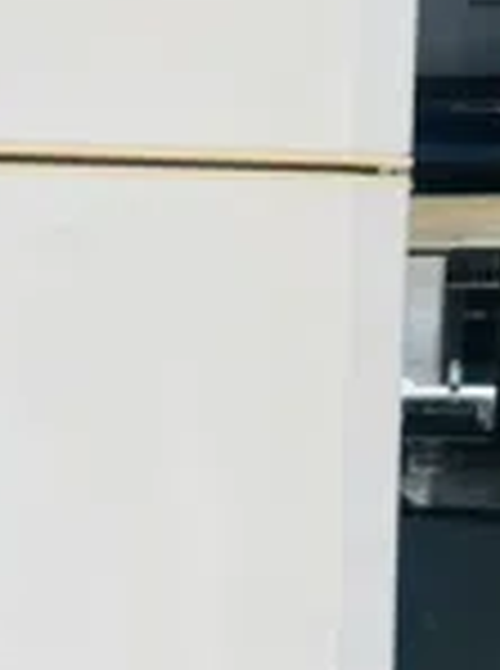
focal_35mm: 70
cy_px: 468
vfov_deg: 27.6
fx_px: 1354
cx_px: 189
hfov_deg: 20.9
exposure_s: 1/1575
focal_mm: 5.7
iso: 50
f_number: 1.5
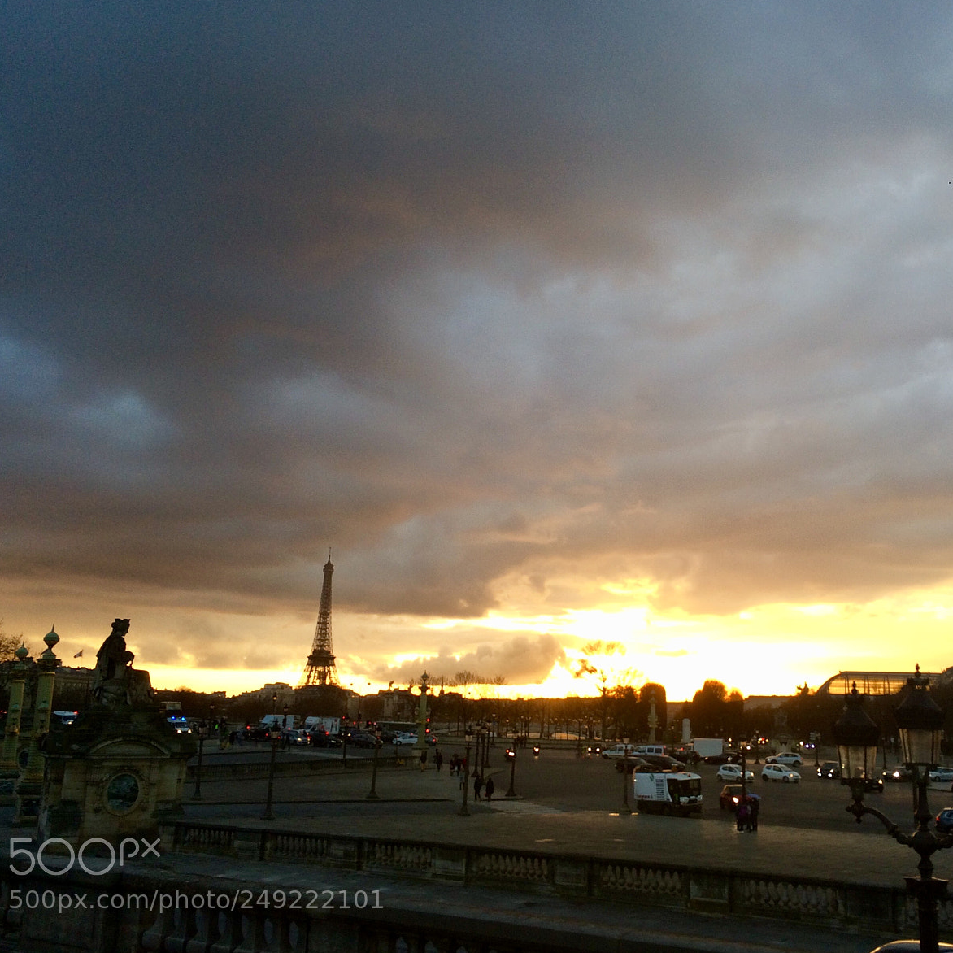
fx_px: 1090
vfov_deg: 47.2
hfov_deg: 46.7
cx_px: 609
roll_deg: -1.9
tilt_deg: +11.2
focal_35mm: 35
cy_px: 476
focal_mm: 4.15
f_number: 2.2
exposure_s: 1/127
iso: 32
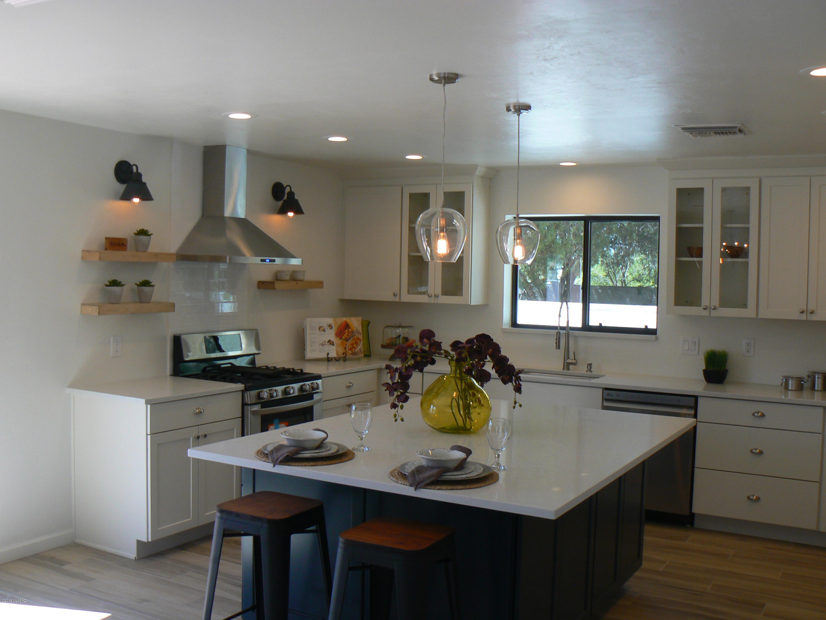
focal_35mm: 36
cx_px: 413
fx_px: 859
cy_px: 310
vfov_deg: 39.7
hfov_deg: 51.4
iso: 80
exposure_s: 1/50
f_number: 4
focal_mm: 6
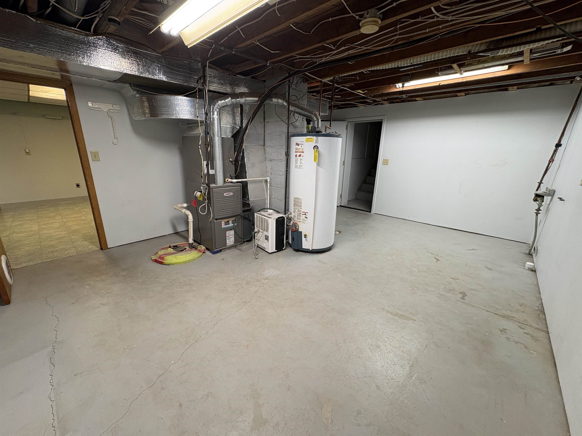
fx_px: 235
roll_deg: -0.1
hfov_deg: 102.1
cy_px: 218
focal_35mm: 14
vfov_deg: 85.7
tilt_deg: -14.9
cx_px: 291
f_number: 2.2
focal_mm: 2.22
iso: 125
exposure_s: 1/60
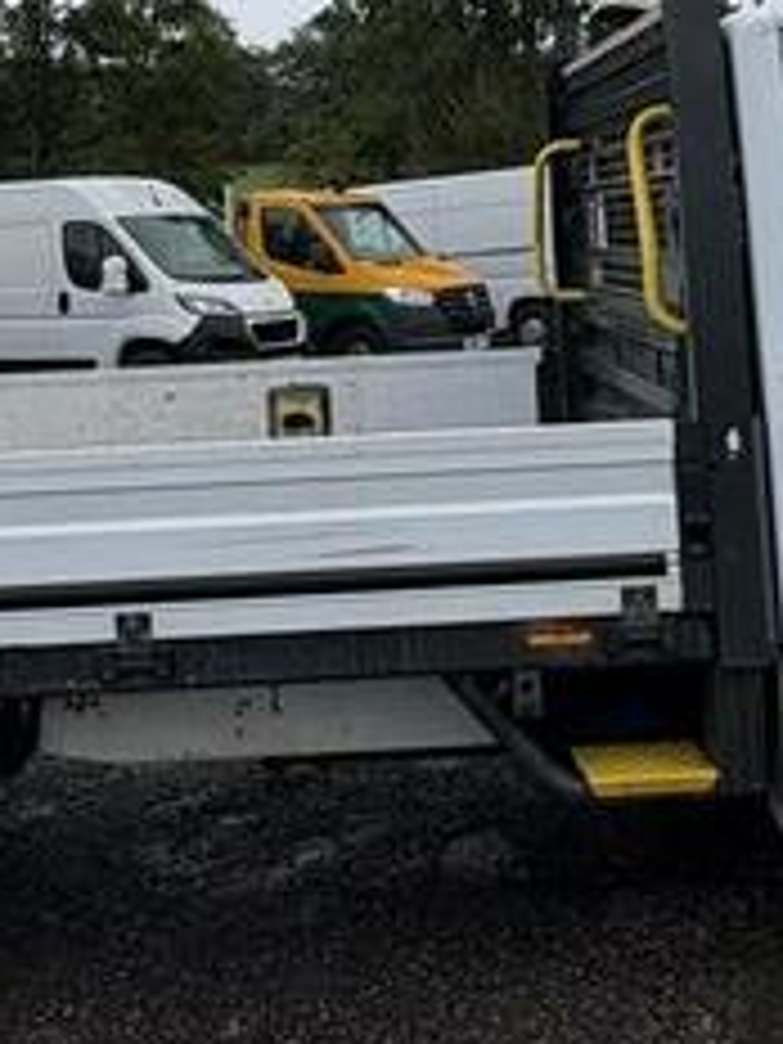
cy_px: 63
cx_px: 356
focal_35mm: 54
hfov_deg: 27.0
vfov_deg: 33.3
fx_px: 1629
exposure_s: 1/681
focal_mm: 2.22
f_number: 2.2
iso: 40
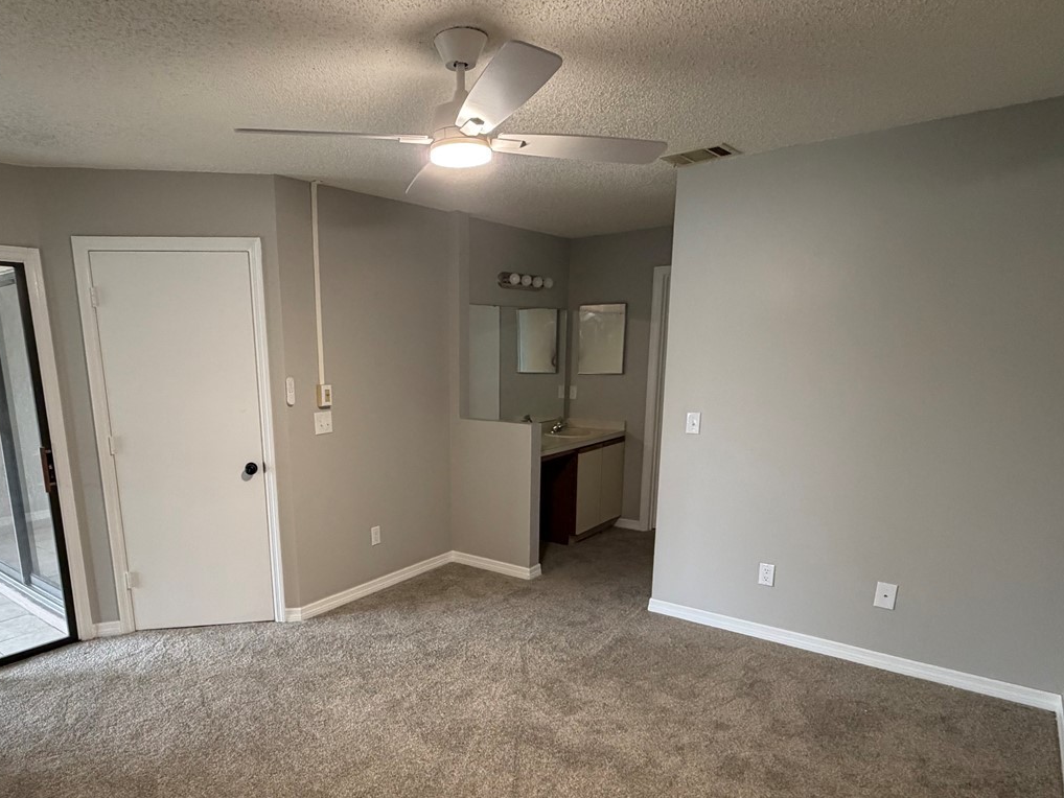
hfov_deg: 75.7
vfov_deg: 60.2
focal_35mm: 22
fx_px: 676
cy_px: 507
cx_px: 436
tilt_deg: -12.9
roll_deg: +1.3
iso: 320
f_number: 2.2
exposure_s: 1/81
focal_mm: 2.22
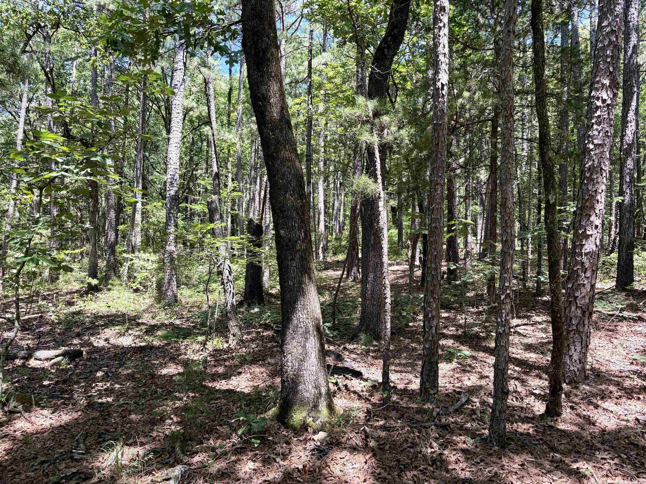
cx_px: 323
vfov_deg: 53.1
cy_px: 242
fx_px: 485
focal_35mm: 26
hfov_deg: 67.3
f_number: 1.6
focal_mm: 5.96
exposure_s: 1/193
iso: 40
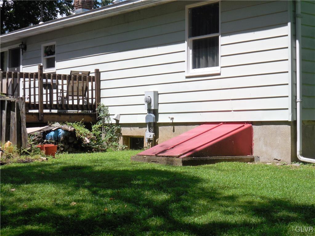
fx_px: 655
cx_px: 158
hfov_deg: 27.0
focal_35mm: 72
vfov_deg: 20.4
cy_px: 118
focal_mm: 12.8
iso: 125
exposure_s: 1/400
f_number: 6
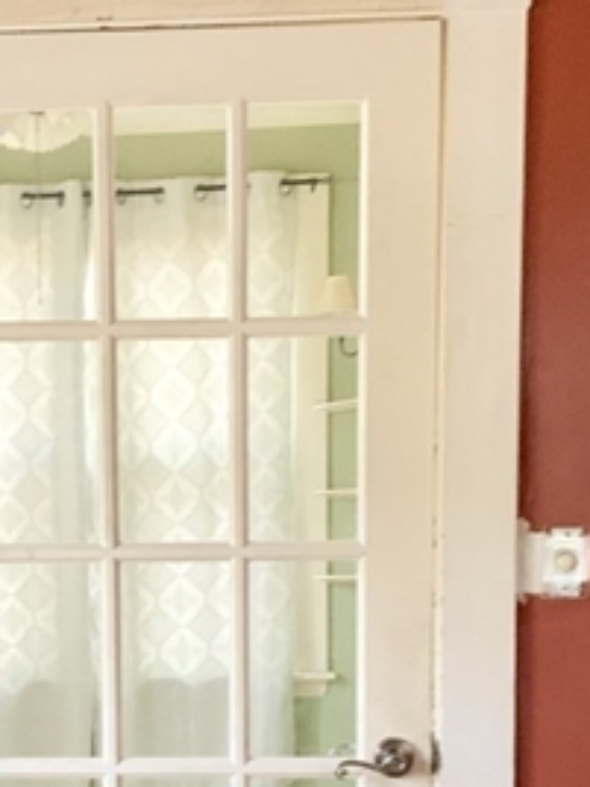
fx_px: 1886
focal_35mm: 83
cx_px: 82
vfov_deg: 23.1
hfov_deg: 17.6
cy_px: 678
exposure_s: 1/60
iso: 125
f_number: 1.8
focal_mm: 3
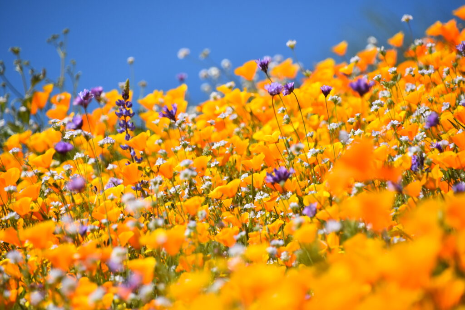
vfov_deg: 3.1
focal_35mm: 450
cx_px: 232
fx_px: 5813
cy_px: 155
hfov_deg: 4.6
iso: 800
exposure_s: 1/4000
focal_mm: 300
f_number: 8
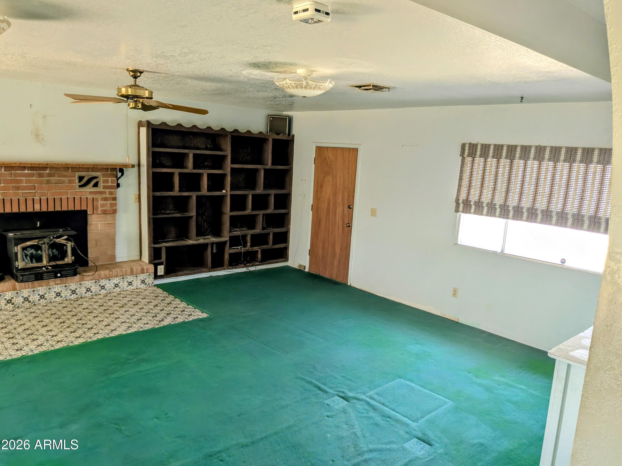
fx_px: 431
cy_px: 233
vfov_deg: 56.8
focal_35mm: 24
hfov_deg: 71.6
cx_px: 311
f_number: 1.7
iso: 283
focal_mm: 4.53
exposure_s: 1/85
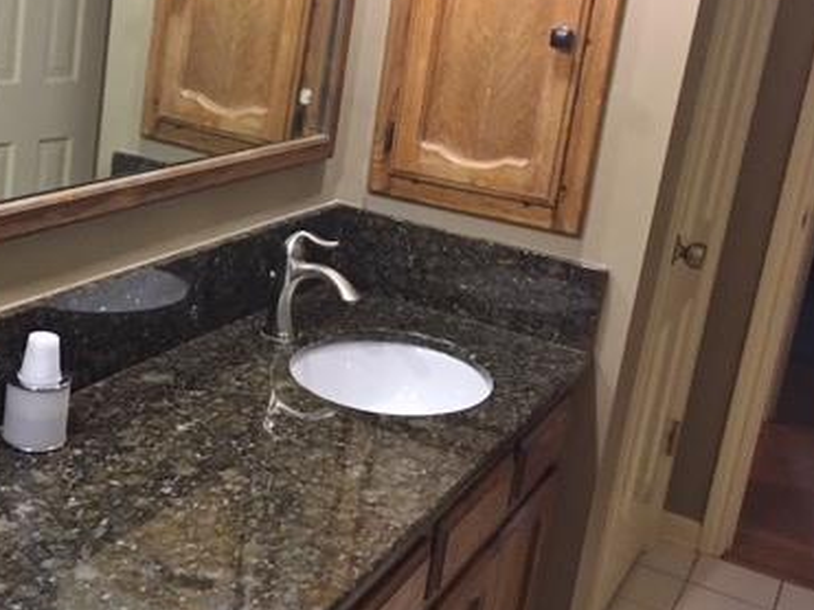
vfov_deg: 29.0
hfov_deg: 37.4
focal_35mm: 50
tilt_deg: -13.6
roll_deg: -7.3
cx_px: 215
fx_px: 1175
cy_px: 246
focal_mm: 4.15
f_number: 2.2
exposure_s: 1/15
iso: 100
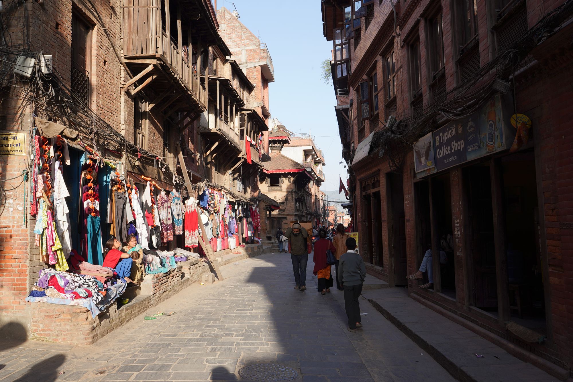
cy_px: 191
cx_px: 286
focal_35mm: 24
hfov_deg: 73.7
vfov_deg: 53.1
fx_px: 382
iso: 100
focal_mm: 24
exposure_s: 1/100
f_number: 9
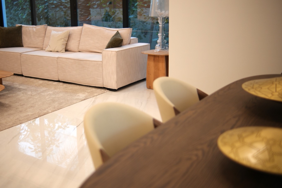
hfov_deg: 47.7
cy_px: 84
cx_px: 119
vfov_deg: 32.9
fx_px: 318
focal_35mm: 41
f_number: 1.4
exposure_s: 1/60
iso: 200
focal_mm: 23
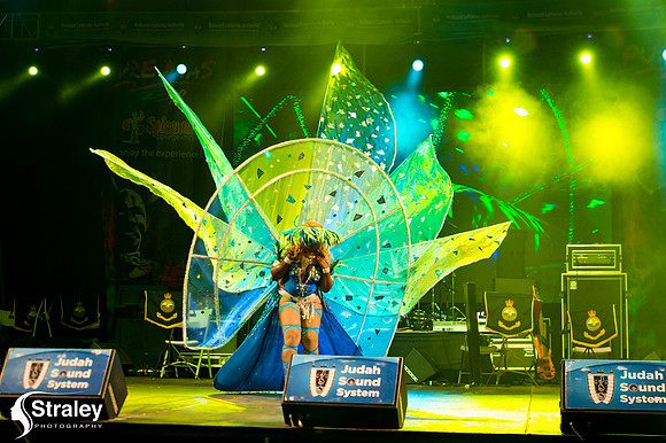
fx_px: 1294
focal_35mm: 70
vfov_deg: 19.4
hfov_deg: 28.9
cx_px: 333
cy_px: 222
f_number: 5.6
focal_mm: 70
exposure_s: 1/160
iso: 2500
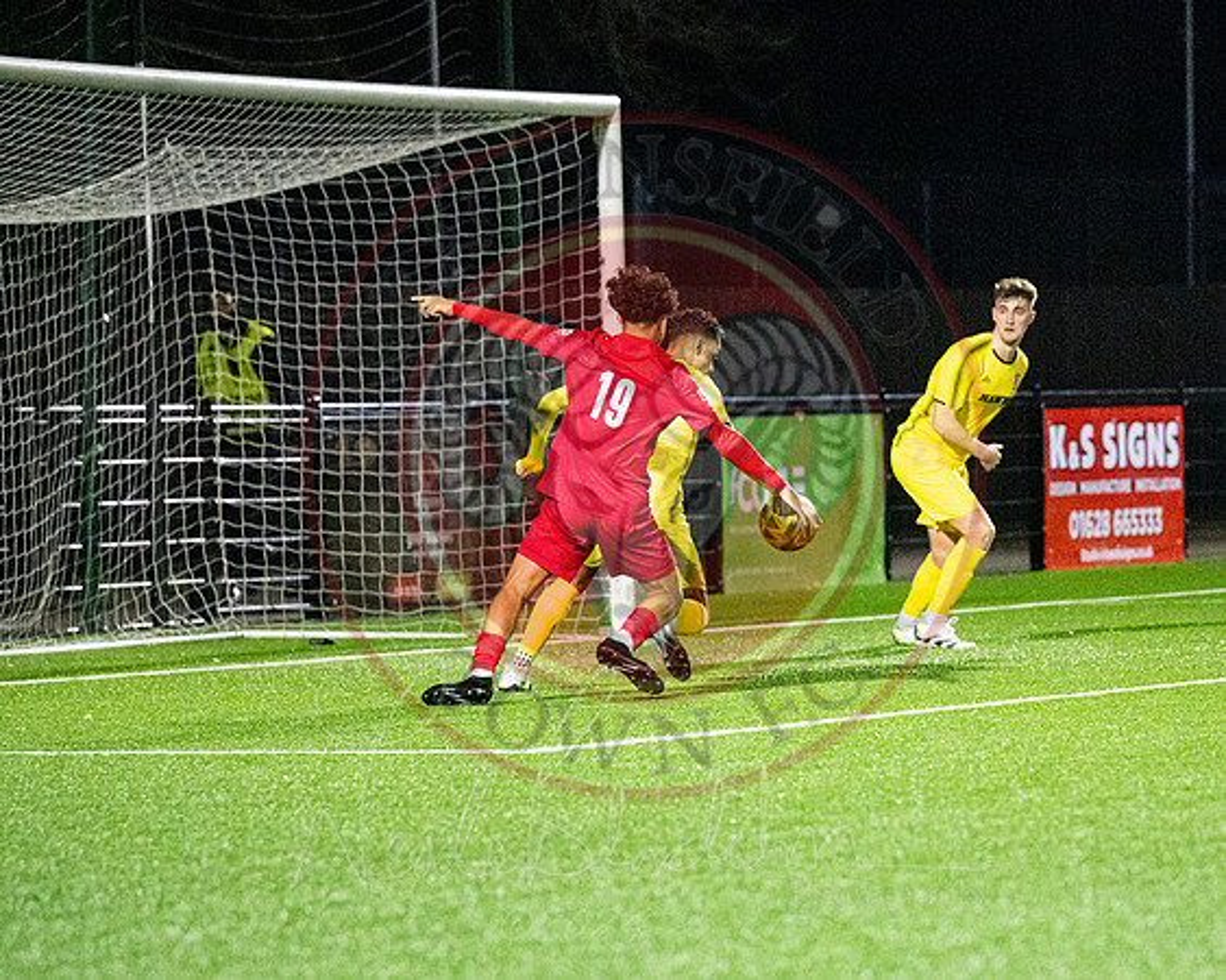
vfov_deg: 6.4
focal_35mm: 240
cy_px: 771
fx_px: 8721
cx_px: 931
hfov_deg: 8.0
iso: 8000
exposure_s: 1/1000
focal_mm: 135
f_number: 2.8
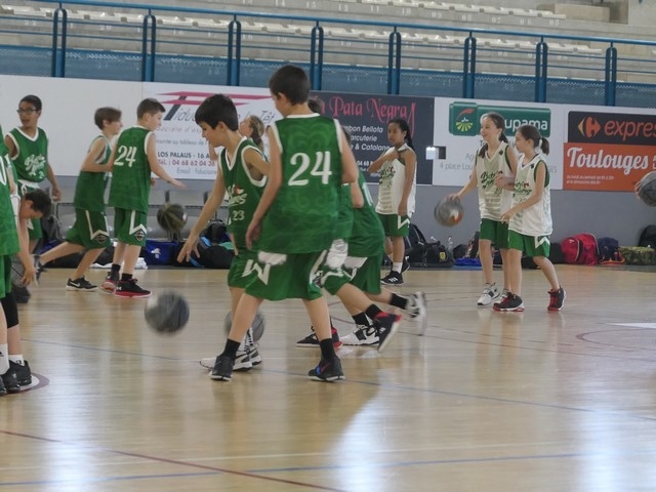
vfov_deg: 9.5
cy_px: 246
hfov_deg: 12.7
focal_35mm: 156
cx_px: 328
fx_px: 2956
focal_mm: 26.4
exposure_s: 1/125
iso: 800
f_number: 2.8
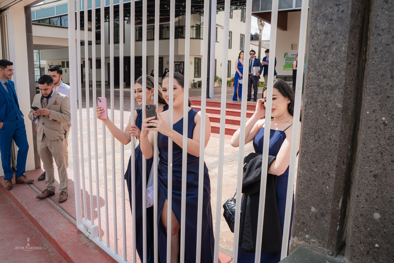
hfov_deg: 65.5
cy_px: 132
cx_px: 197
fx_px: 306
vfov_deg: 46.4
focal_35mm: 28
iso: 640
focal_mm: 28
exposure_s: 1/640
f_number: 8
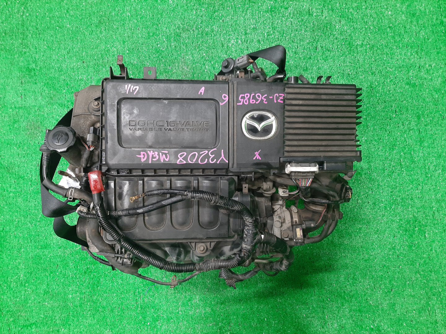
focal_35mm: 26
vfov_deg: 53.1
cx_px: 223
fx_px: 335
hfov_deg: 67.3
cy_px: 167
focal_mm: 3.93
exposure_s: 1/50
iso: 180
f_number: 1.7
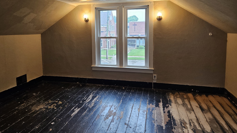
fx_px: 163
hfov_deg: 71.9
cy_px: 42
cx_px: 114
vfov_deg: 43.6
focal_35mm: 26
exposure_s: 1/120
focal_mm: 5.4
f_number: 1.8
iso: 250
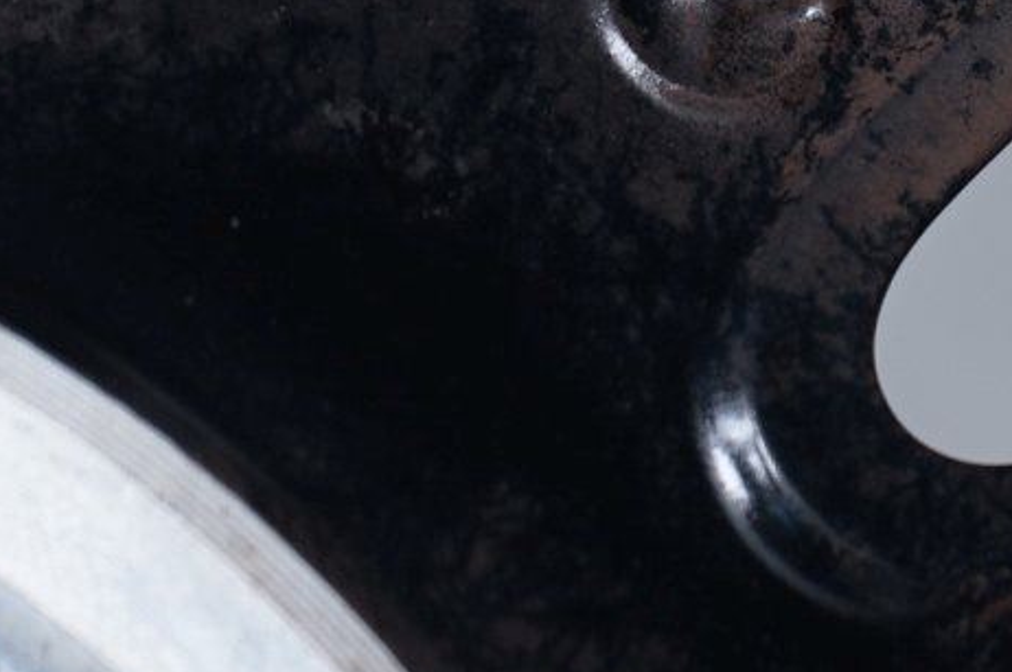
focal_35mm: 262
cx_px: 1275
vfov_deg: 5.1
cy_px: -642
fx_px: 7357
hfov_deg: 7.8
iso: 250
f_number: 7.1
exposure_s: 1/100
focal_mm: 63
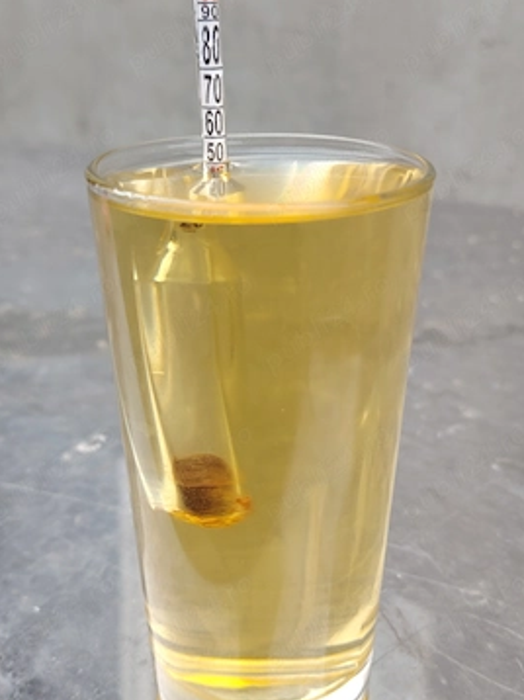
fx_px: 768
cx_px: 258
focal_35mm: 38
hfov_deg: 37.7
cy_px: 356
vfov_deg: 49.0
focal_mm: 5.25
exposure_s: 1/138
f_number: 1.75
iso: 100
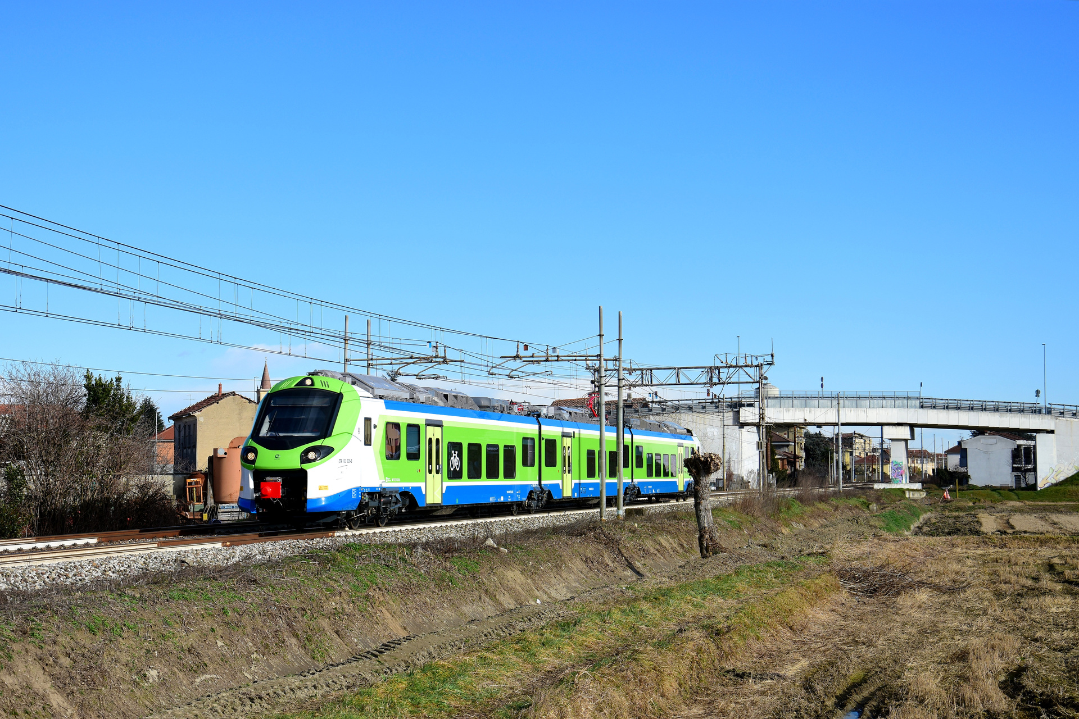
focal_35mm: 68
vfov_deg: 20.2
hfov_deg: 29.9
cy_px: 360
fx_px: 2023
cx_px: 540
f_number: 7.1
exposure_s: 1/800
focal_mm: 45
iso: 200
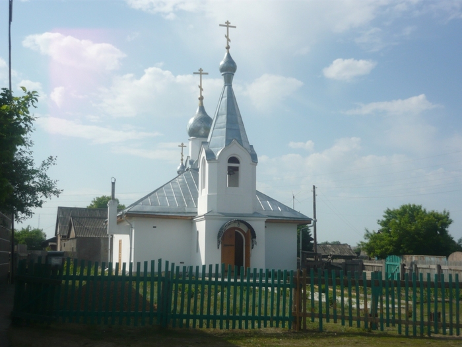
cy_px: 174
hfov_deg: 42.9
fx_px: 587
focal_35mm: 44
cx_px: 231
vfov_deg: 32.9
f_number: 9
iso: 100
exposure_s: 1/250
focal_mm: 7.2
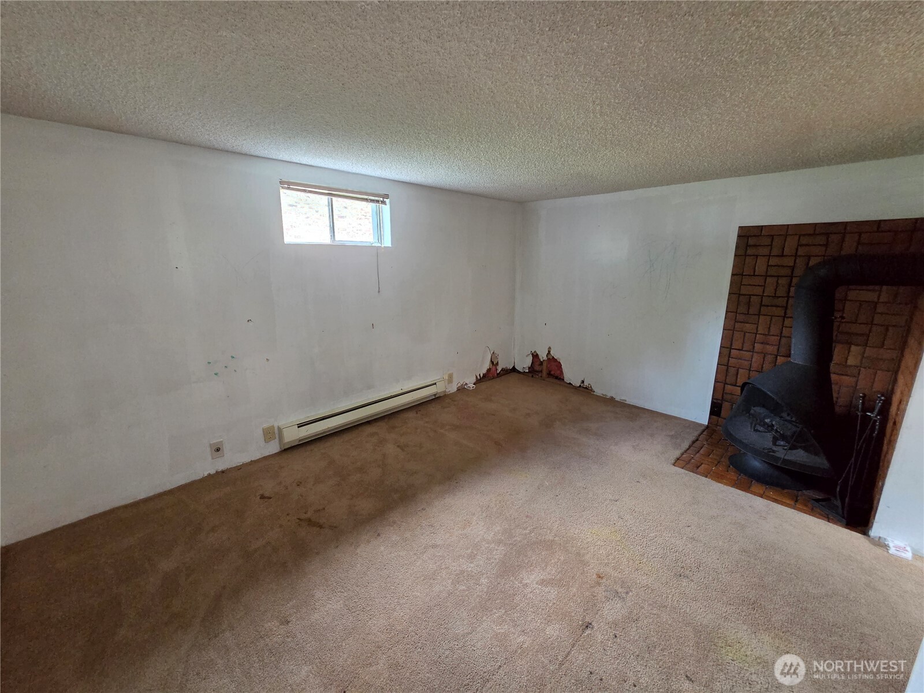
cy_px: 346
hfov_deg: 106.2
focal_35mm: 13
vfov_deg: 89.9
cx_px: 462
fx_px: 347
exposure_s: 1/60
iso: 800
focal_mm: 2.2
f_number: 2.2
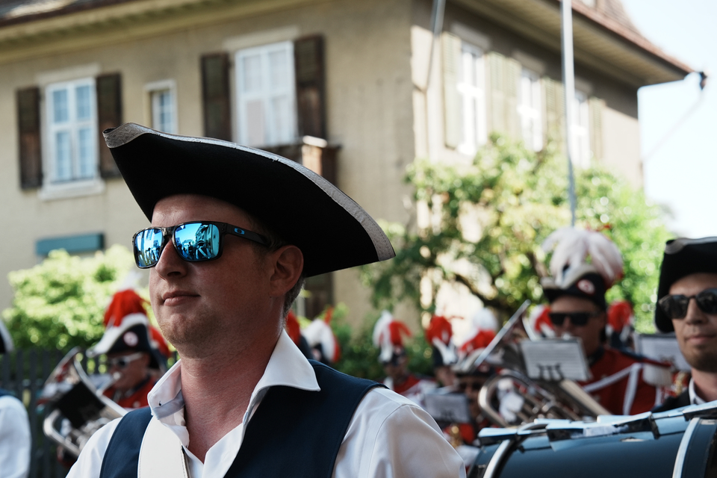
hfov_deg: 28.4
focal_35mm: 71
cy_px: 284
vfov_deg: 19.2
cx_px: 292
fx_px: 1411
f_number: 5.6
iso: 500
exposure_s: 1/800
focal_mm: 56.7
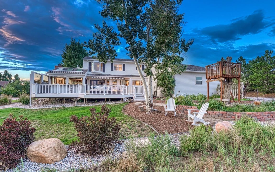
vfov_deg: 68.0
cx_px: 132
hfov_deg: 94.3
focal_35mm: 17
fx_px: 127
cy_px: 88
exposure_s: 1/400
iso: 800
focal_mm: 16
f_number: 8
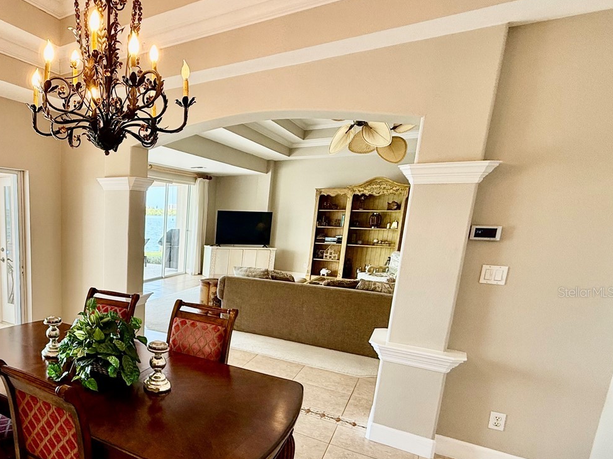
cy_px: 292
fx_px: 407
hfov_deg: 66.4
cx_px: 114
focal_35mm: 23
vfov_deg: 58.0
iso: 64
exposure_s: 1/132
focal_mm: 2.22
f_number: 2.2
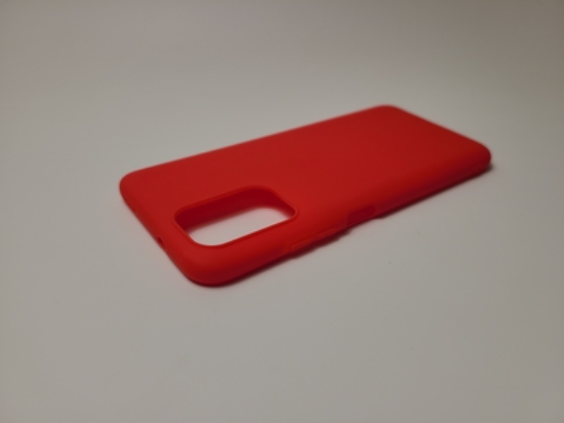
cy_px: 212
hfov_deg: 67.3
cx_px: 282
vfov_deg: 53.1
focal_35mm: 26
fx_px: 424
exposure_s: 1/114
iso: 40
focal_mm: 5.4
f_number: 1.8
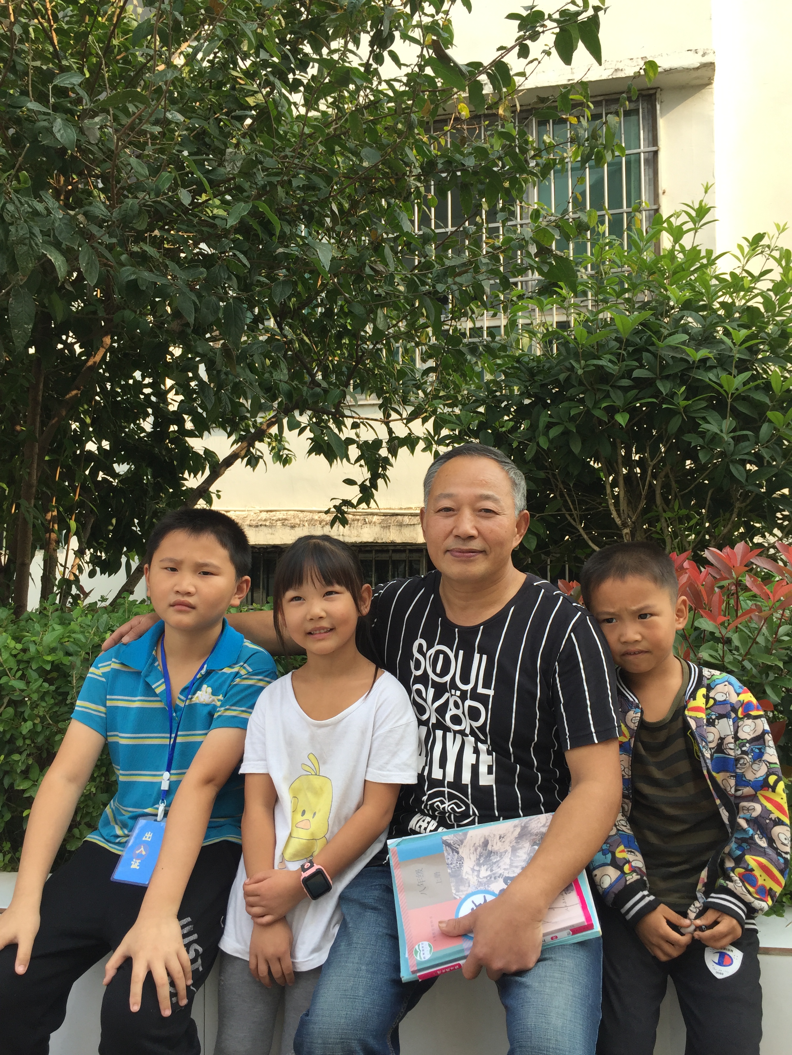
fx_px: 885
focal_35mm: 29
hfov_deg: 48.2
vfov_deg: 61.7
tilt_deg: +6.7
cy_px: 528
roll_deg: -0.3
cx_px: 396
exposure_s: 1/471
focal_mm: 4.15
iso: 32
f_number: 2.2
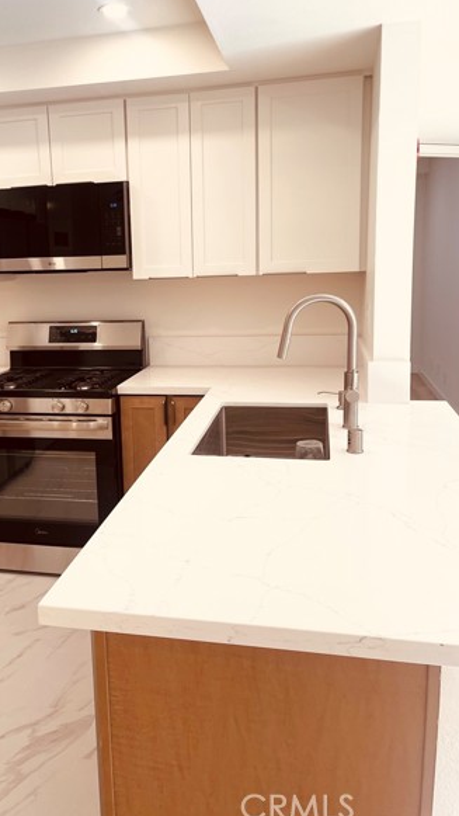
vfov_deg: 64.2
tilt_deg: -9.7
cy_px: 378
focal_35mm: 30
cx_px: 157
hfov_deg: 38.6
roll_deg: +3.3
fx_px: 649
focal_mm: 5.1
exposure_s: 1/120
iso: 32
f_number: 1.6
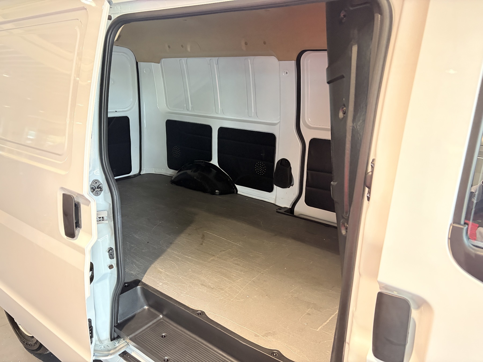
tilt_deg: -14.2
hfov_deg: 67.3
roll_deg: +0.1
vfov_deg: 53.1
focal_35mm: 26
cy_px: 181
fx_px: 363
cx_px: 242
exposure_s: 1/33
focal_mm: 5.96
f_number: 1.6
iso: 500
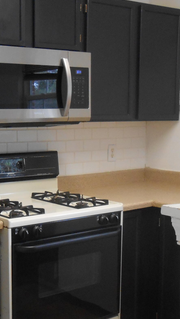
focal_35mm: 54
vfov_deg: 38.5
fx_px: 458
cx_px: -4
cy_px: 175
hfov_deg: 21.4
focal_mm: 4.6
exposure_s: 1/30
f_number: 3.5
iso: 320
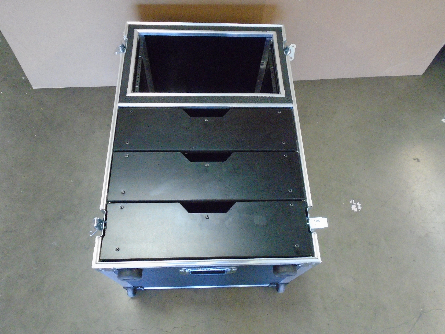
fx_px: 334
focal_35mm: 26
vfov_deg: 53.1
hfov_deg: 67.3
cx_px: 222
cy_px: 167
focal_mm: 4.6
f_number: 3.2
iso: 800
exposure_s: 1/40
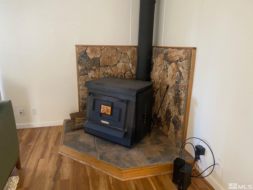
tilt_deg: -15.5
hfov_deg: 67.3
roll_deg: -1.7
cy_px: 95
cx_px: 126
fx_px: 190
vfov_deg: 53.1
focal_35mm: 26
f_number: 1.8
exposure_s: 1/40
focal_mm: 4.25
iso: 400
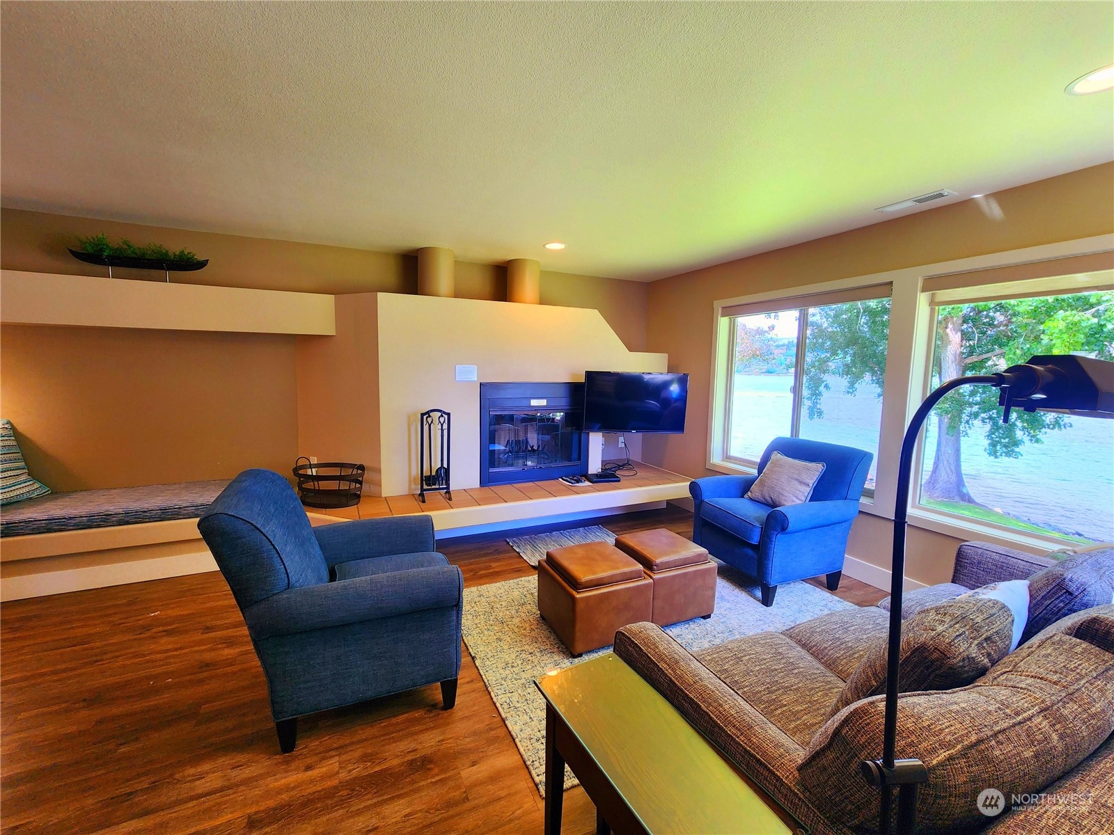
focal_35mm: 13
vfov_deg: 89.9
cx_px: 557
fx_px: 418
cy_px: 418
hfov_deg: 106.2
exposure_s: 1/60.2
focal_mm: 2.2
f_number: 2.2
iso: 80
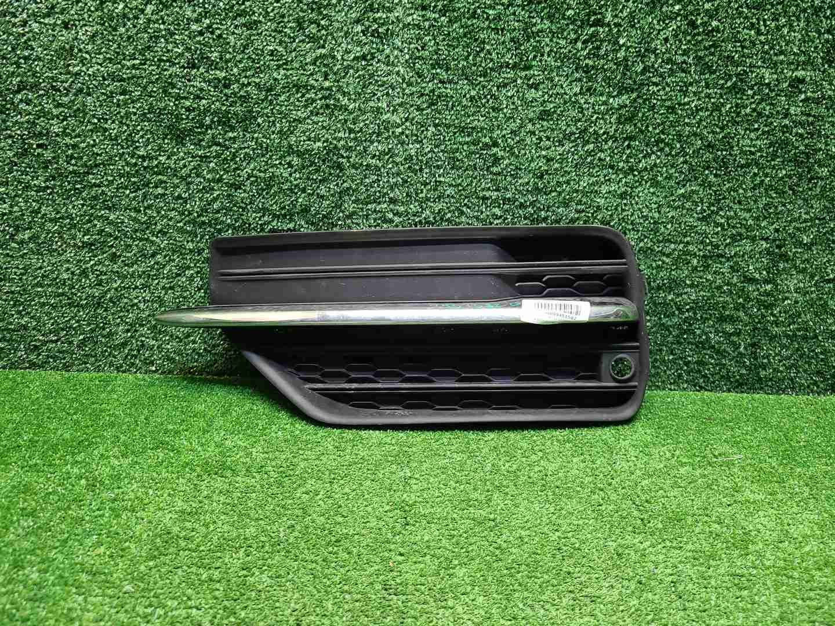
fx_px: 627
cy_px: 313
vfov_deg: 53.1
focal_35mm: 26
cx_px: 418
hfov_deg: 67.3
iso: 213
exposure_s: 1/50
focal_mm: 5.4
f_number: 1.8
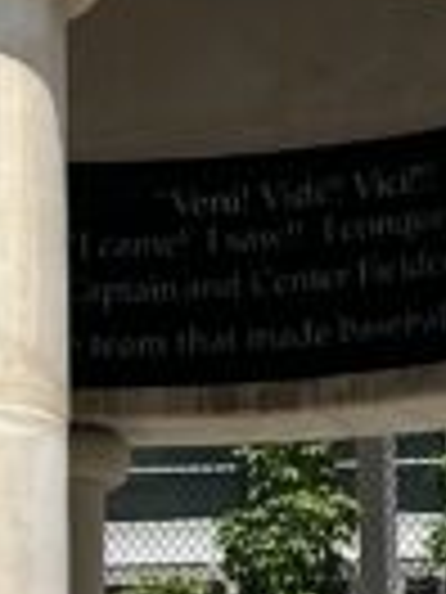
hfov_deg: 7.3
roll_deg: -0.8
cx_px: 63
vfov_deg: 9.8
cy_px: 234
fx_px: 3470
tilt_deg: +15.0
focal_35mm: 202
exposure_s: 1/4630
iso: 50
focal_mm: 5.7
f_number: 1.5
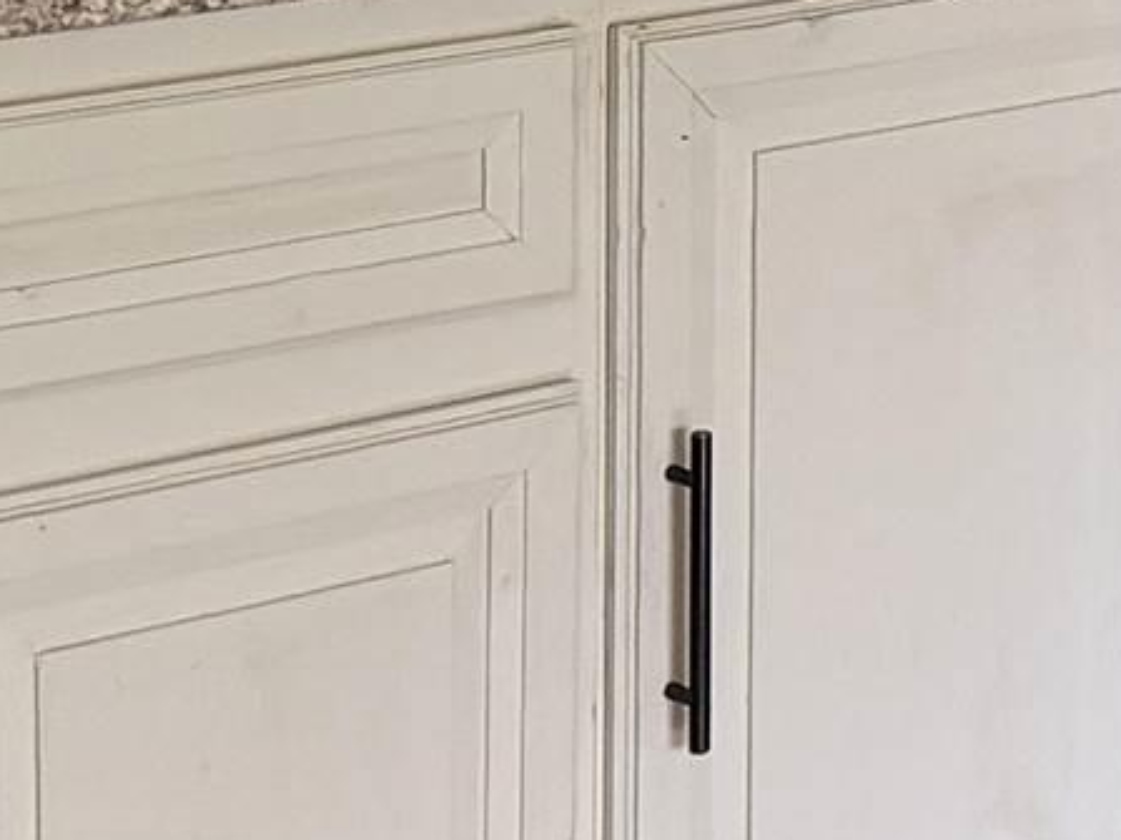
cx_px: 2277
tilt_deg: -5.8
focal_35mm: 165
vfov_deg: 8.8
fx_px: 5342
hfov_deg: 10.9
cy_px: -454
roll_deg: -1.5
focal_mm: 6.76
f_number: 1.78
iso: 250
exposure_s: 1/60
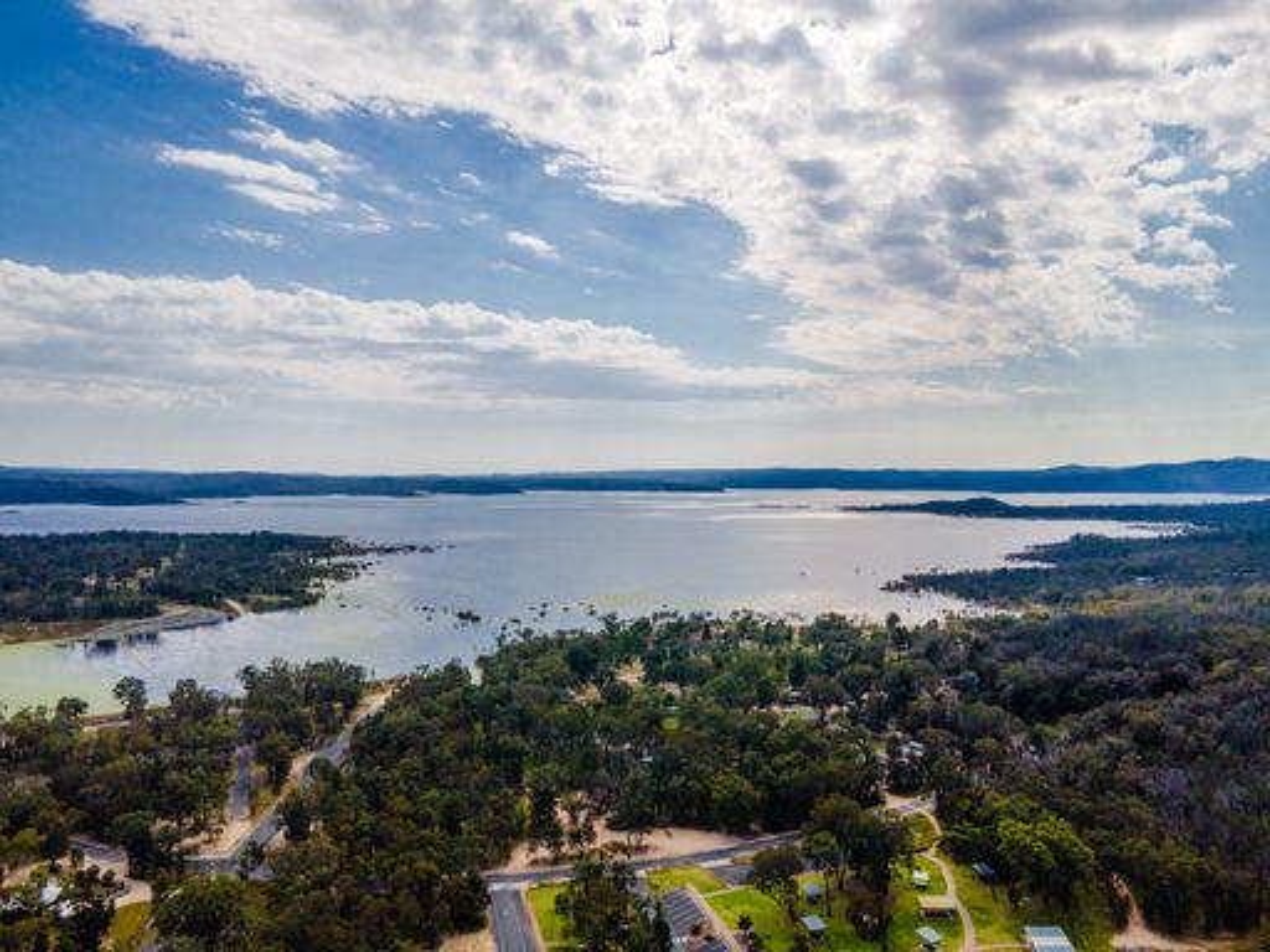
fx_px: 881
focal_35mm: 24
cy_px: 476
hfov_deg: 71.6
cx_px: 635
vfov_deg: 56.8
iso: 100
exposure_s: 1/2000
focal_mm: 4.5
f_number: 2.8
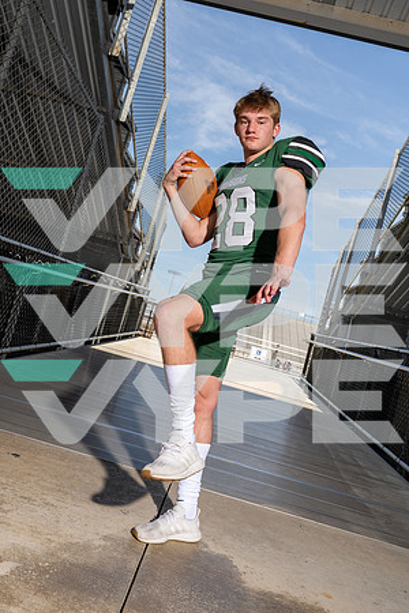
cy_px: 306
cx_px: 204
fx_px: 494
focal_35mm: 29
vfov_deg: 63.7
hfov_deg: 45.0
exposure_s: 1/250
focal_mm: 29
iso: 160
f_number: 8
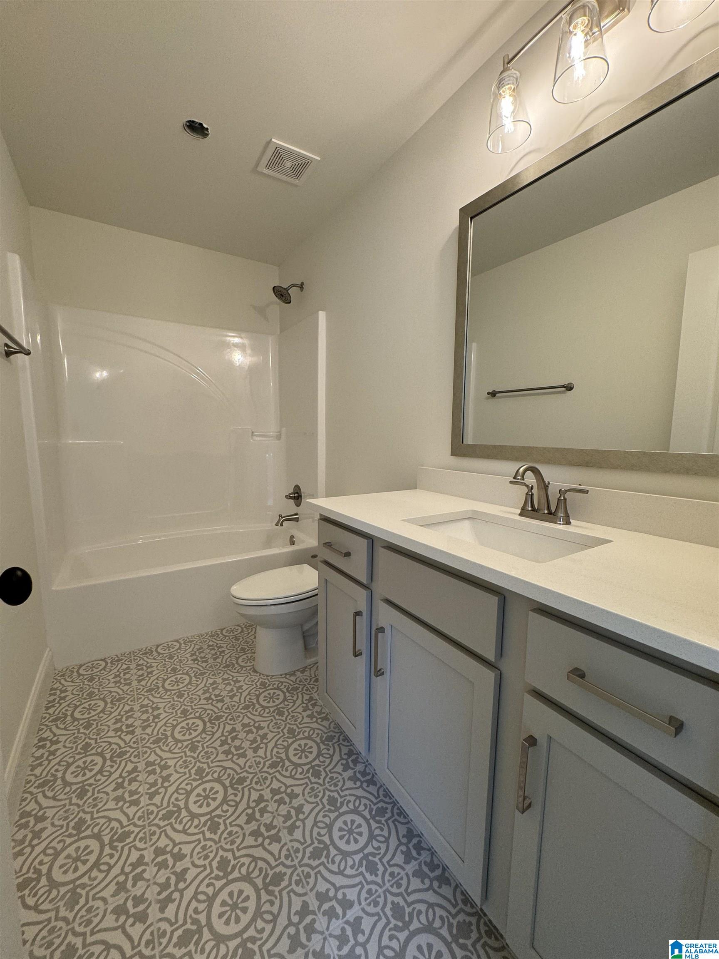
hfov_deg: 85.7
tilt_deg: -6.6
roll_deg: -0.1
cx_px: 360
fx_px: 388
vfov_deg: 102.1
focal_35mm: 14
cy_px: 480
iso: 125
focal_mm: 2.22
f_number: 2.2
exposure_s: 1/120
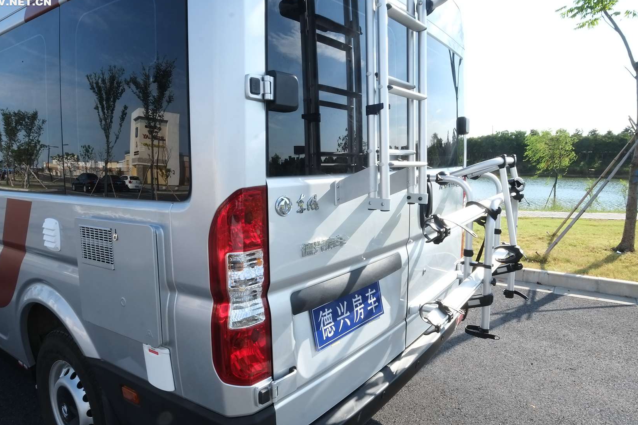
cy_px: 225
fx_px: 390
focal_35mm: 22
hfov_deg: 78.5
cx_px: 336
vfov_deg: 57.2
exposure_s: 1/30
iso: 320
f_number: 22
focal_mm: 12
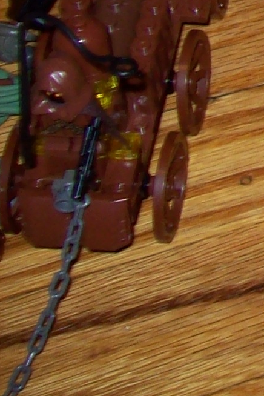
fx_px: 1793
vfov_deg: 12.0
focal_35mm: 163
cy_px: -214
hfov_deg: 7.2
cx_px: 859
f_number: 2.7
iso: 80
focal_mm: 6
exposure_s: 1/64
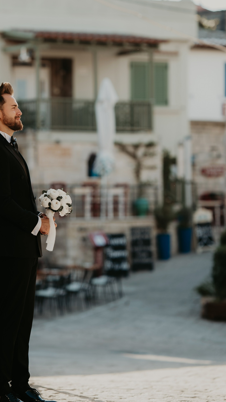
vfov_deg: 16.3
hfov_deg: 9.2
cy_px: 136
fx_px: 1396
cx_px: 66
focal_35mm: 131
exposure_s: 1/800
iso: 125
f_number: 1.8
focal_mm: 85
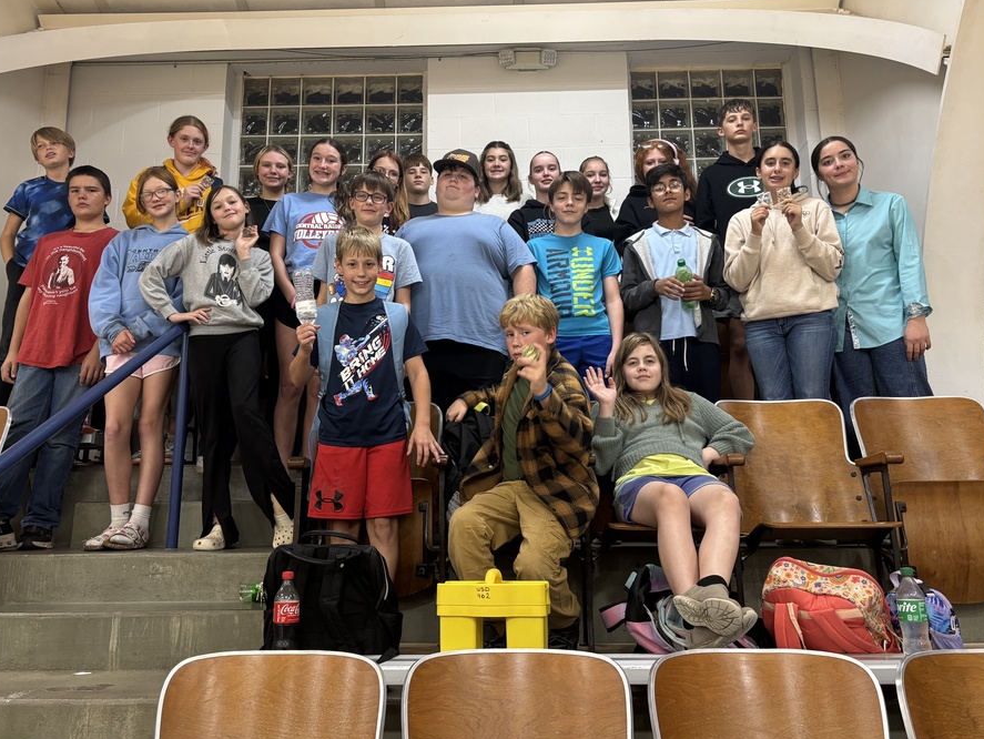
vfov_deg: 46.7
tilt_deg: +12.3
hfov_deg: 59.9
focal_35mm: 30
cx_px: 464
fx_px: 853
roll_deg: +0.0
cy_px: 326
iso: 125
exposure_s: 1/60
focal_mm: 5.96
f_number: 1.6
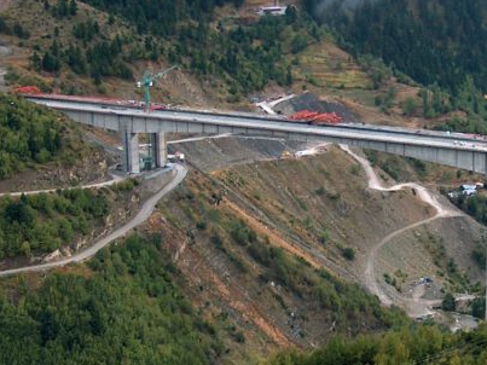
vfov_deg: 15.7
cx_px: 384
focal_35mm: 94
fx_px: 1322
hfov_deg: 20.7
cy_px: 208
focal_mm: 7.6
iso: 100
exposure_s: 1/433
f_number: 2.8
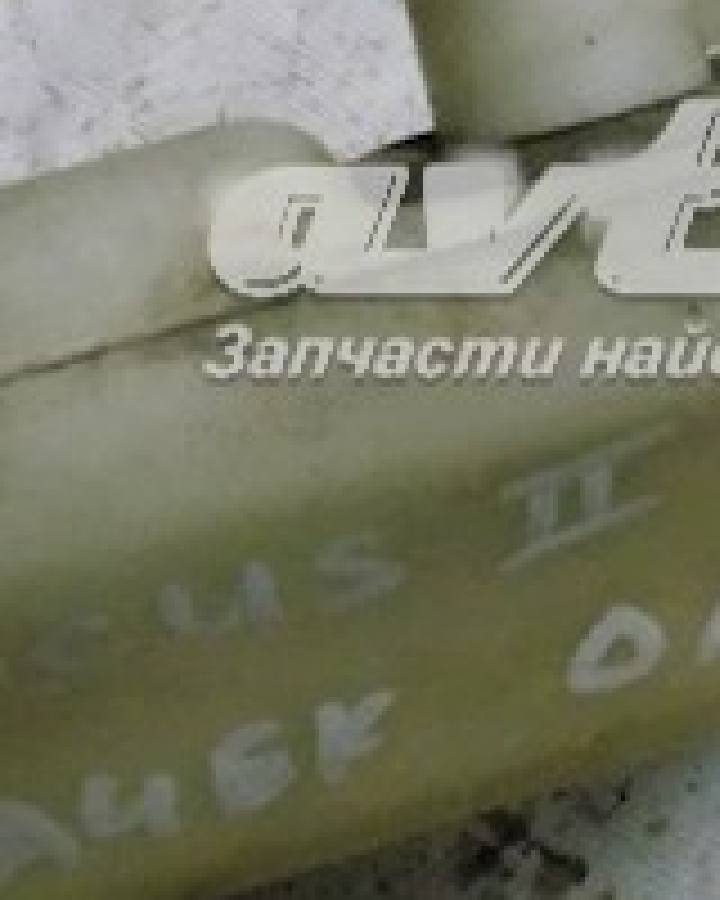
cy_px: 225
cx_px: 720
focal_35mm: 72
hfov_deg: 20.6
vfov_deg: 26.1
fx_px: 1918
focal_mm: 4
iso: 1000
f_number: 3.1
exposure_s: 1/125
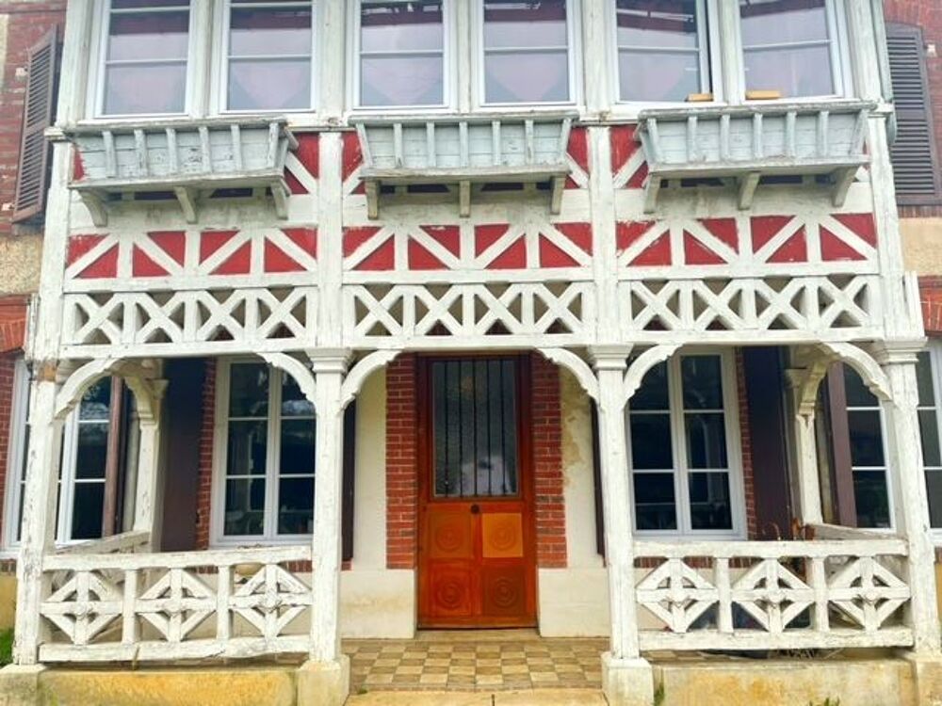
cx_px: 471
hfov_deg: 67.3
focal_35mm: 26
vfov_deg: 53.1
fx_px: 708
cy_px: 353
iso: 32
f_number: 1.6
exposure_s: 1/234
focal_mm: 4.2
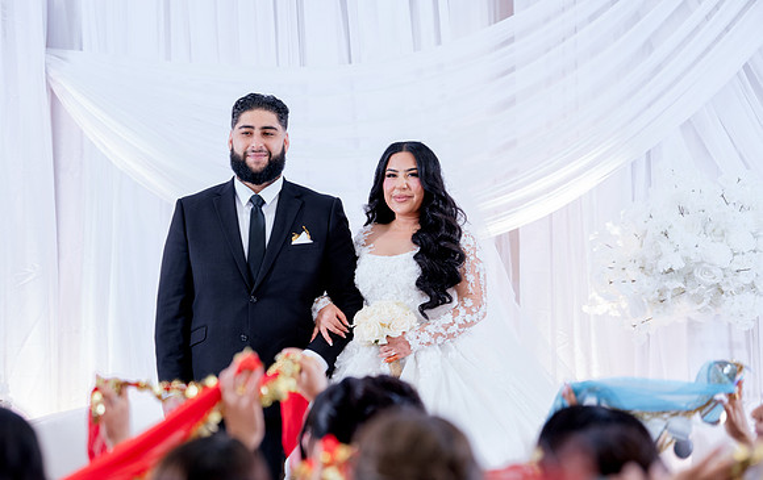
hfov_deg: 24.4
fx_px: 1766
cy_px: 282
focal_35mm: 85
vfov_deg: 15.5
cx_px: 344
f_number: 2
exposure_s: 1/160
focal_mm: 75
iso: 640
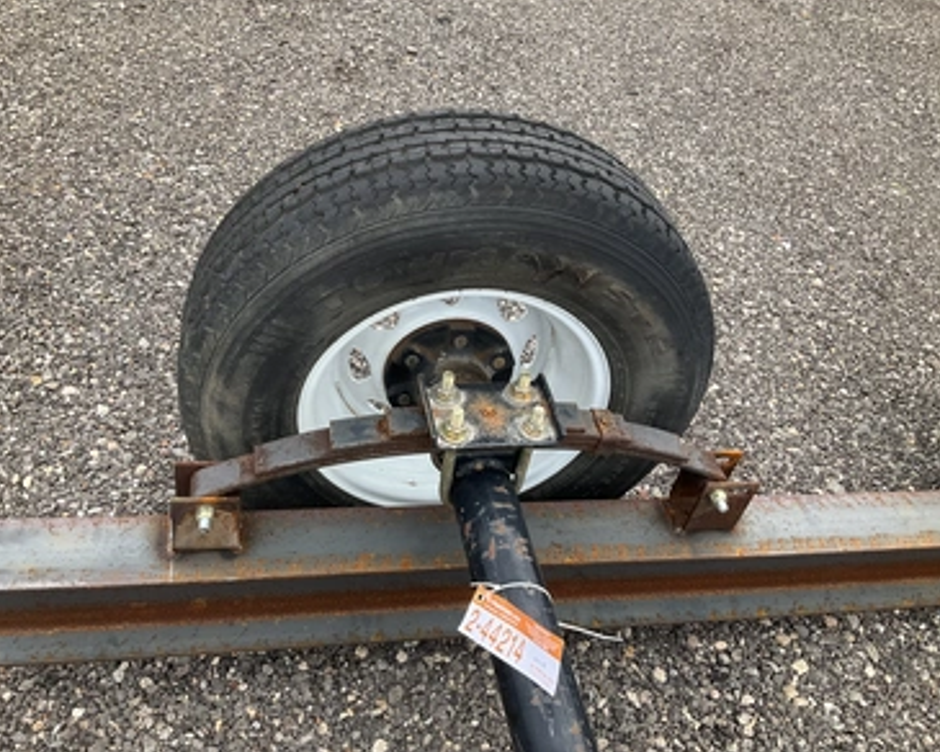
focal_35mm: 31
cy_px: 368
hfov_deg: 57.2
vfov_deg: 47.1
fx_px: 862
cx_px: 448
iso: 25
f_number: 1.8
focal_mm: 3
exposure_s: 1/529
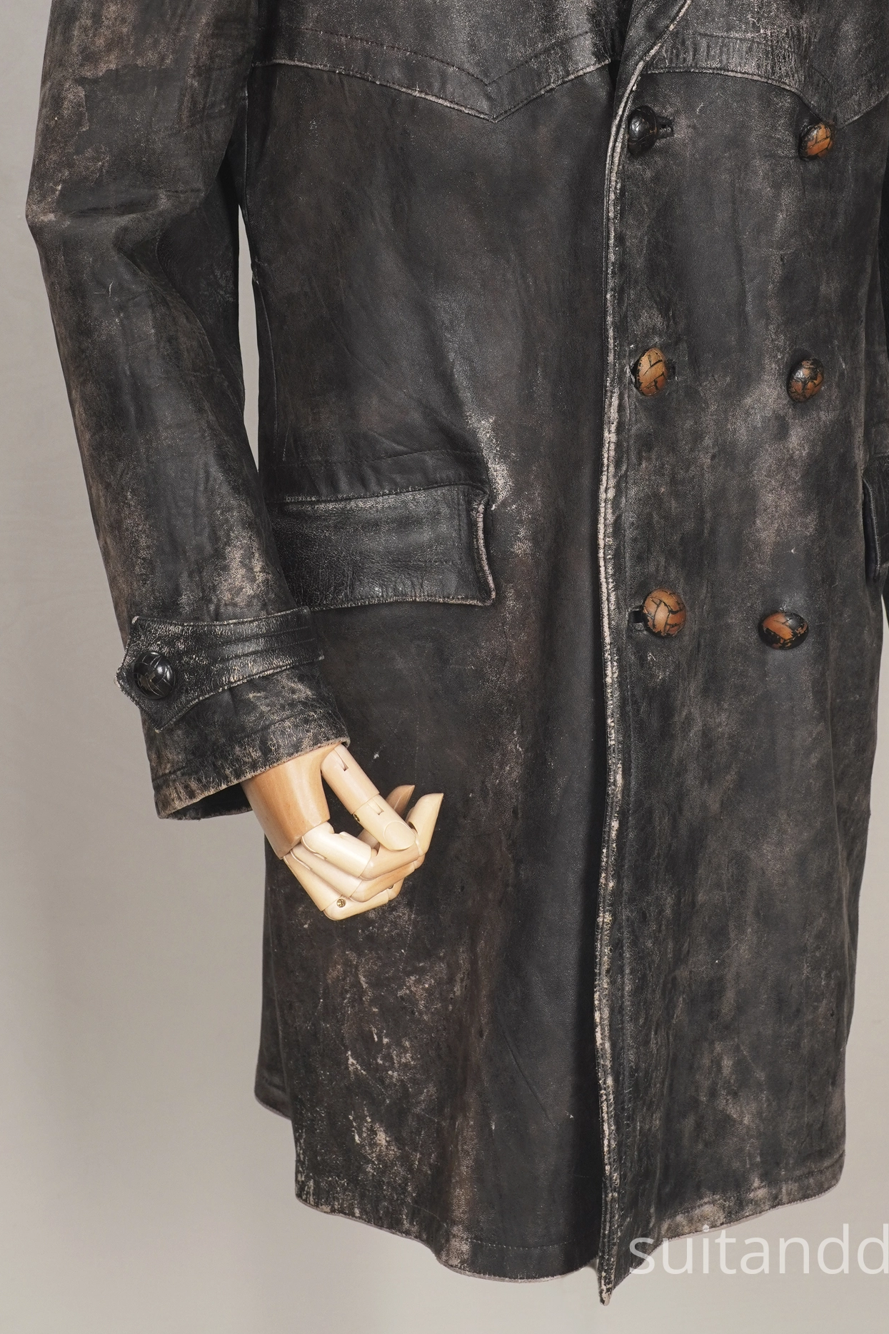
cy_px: 319
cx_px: 540
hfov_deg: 18.4
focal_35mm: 74
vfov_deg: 27.0
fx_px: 2741
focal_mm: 32
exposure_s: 1/20
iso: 320
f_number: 7.1
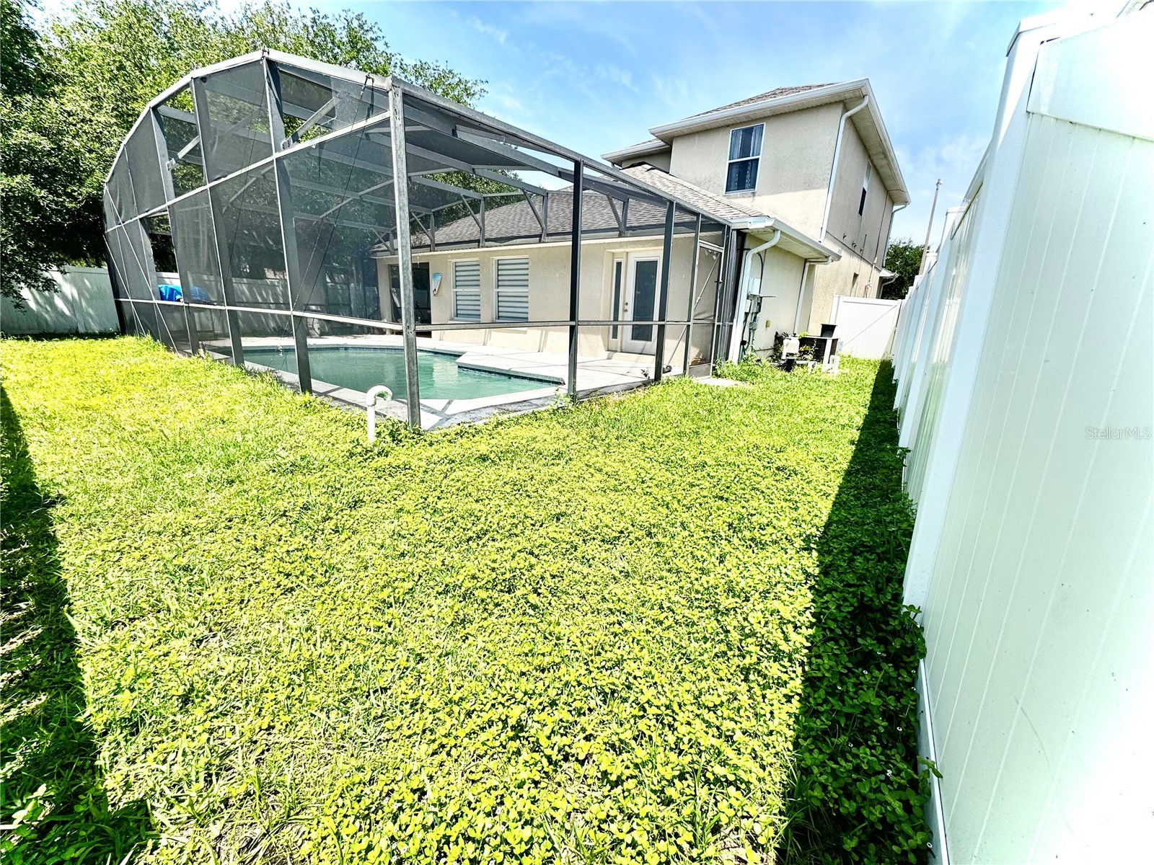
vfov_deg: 85.7
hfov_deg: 102.1
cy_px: 432
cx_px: 577
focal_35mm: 14
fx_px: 467
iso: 40
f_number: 2.2
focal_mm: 2.22
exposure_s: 1/1789
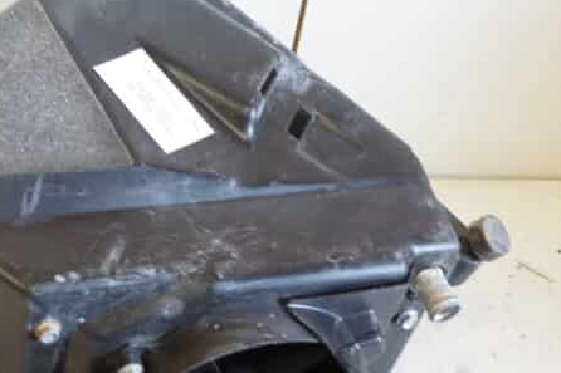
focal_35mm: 62
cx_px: 126
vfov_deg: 21.7
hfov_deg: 31.7
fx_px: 966
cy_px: 279
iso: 400
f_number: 4
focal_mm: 18
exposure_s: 1/20
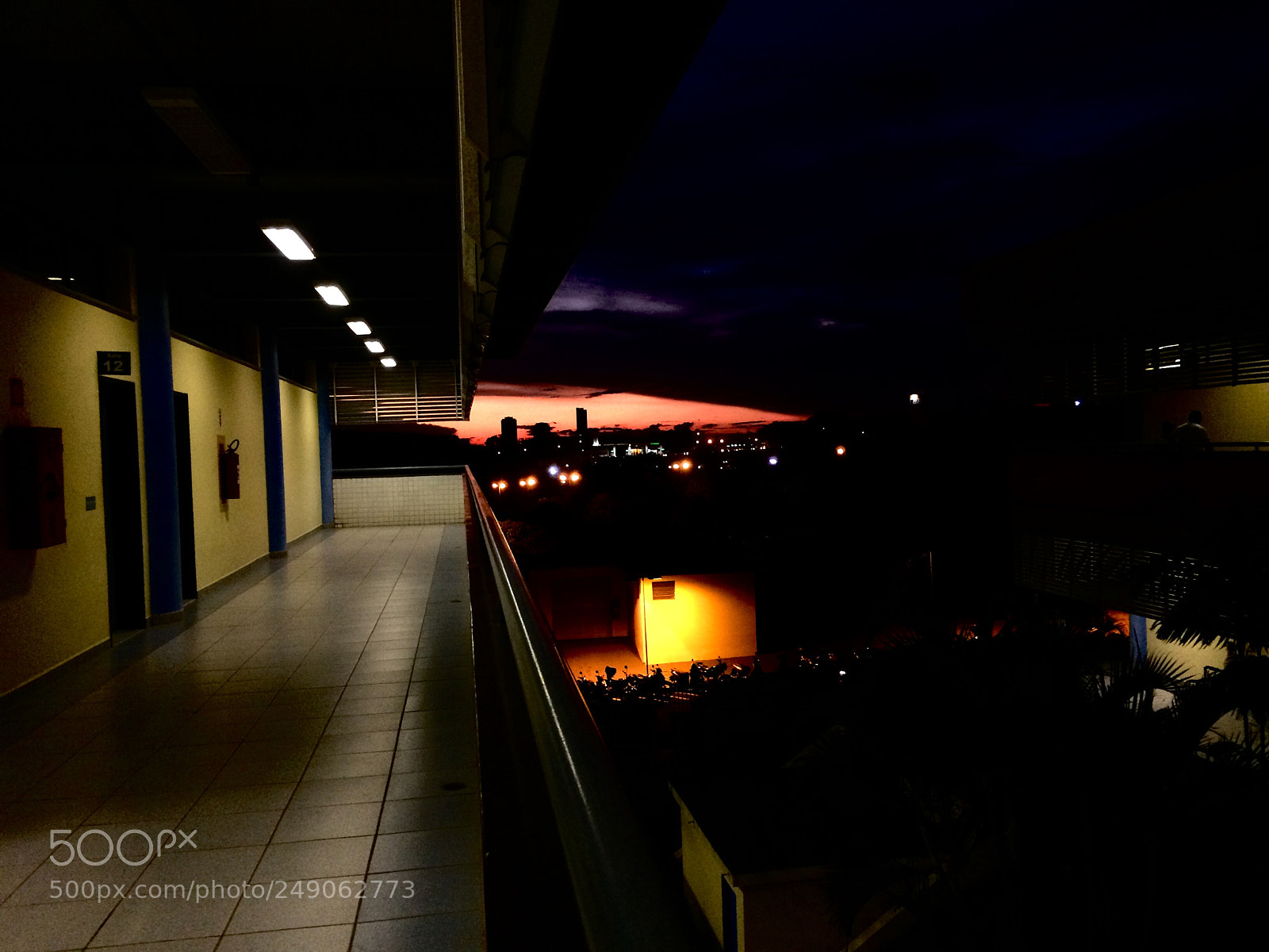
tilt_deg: -3.0
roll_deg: +2.3
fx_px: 1063
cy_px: 476
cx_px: 634
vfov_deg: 48.2
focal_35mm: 29
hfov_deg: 61.7
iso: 160
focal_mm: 4.15
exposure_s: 1/30
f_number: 2.2
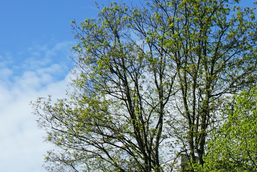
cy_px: 305
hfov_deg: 18.8
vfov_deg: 12.1
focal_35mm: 104
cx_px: 293
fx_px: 742
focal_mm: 29
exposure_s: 1/250
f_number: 13
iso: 200
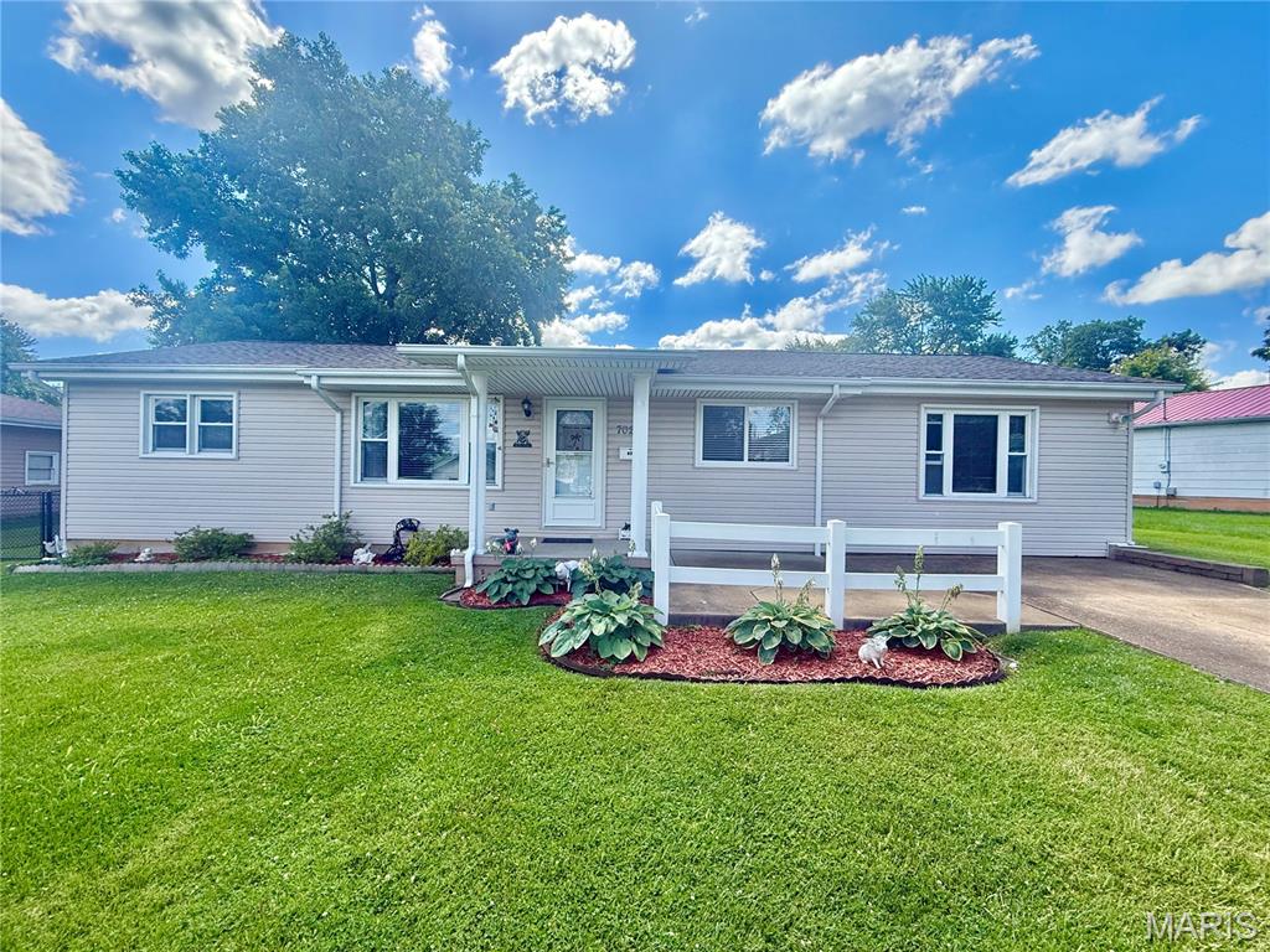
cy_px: 476
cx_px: 635
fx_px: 514
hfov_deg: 102.1
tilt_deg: -0.1
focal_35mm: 14
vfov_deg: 85.7
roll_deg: -0.8
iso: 64
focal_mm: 2.22
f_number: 2.2
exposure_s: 1/985
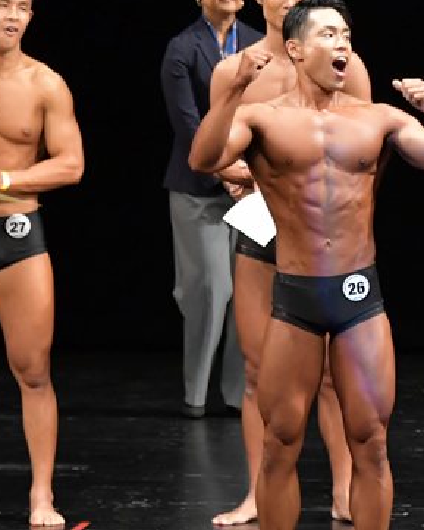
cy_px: 300
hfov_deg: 3.2
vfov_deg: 4.0
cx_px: 476
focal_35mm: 483
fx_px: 7573
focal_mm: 160
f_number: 5.6
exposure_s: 1/400
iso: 4000
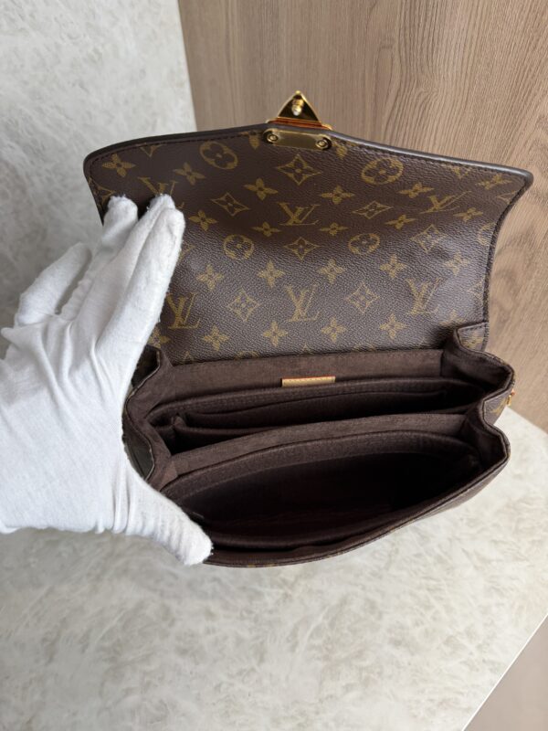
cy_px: 366
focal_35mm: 24
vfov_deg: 71.6
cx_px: 274
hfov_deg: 56.8
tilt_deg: -50.8
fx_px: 507
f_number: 1.78
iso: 125
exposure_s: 1/120
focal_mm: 6.76
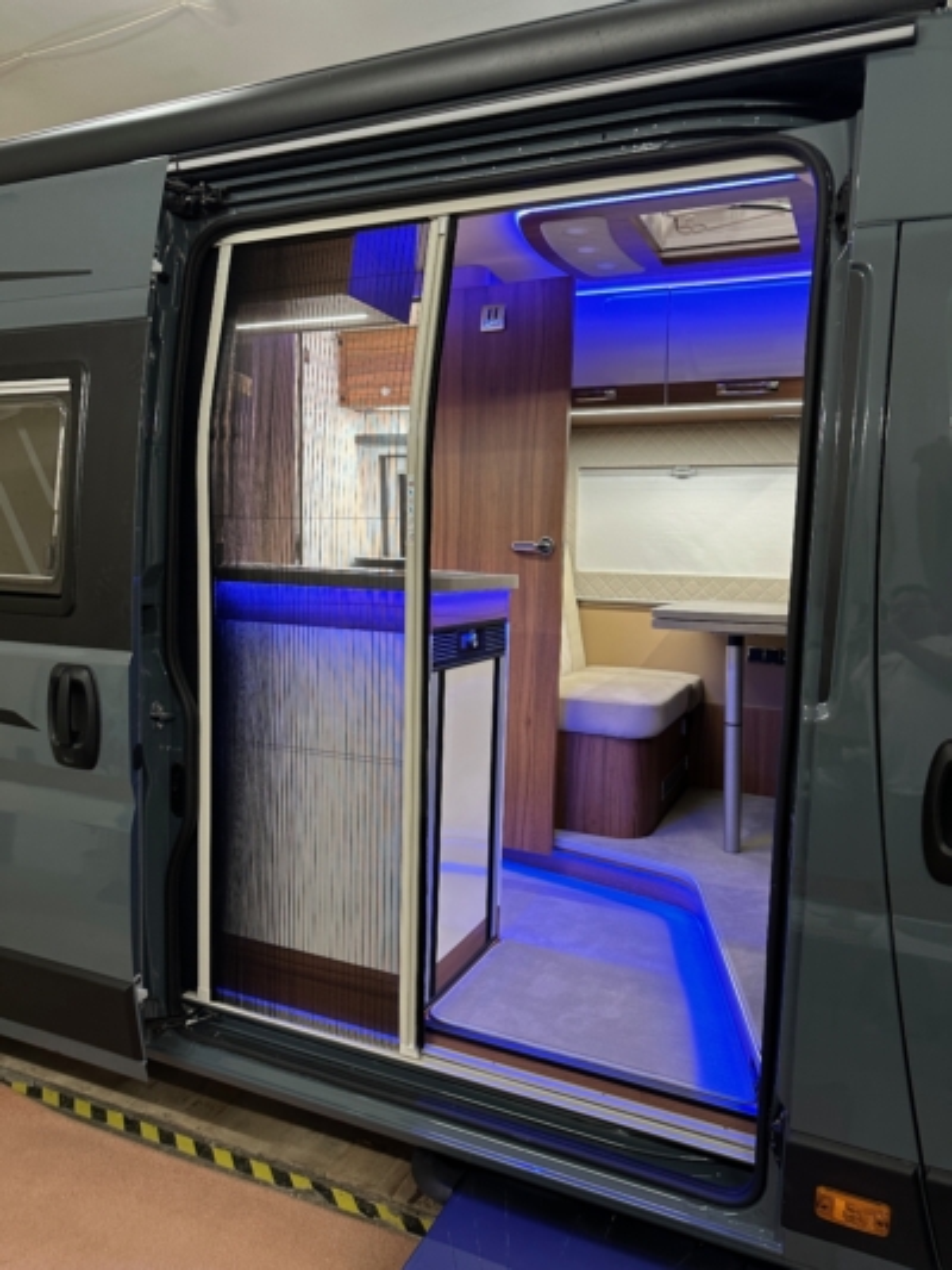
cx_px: 476
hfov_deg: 56.8
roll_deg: -0.9
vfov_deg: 71.6
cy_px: 635
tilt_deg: -5.6
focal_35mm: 24
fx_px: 880
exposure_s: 1/50
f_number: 1.78
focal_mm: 6.86
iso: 250
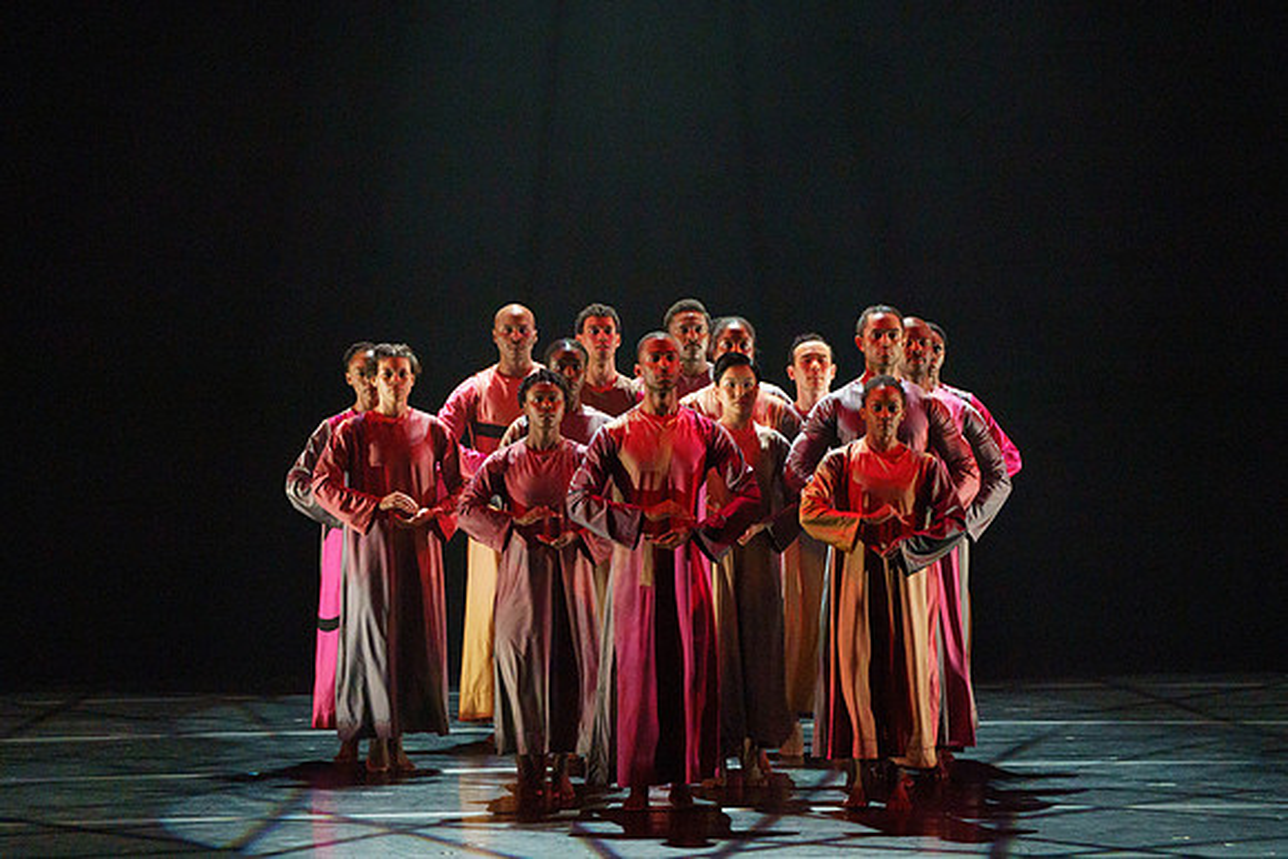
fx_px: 9419
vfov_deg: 5.2
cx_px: 636
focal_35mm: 263
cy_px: 342
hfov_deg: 7.8
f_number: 5.6
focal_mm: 218
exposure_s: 1/250
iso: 5000
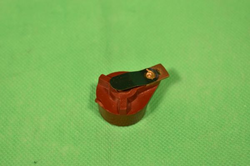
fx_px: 573
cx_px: 125
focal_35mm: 82
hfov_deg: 24.6
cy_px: 83
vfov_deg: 16.6
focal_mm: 55
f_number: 5.6
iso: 125
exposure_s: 1/100
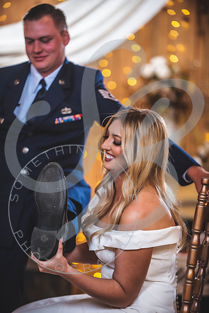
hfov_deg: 9.8
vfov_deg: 14.7
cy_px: 156
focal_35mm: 140
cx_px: 104
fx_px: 1219
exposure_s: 1/200
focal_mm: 140
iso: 640
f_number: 2.8
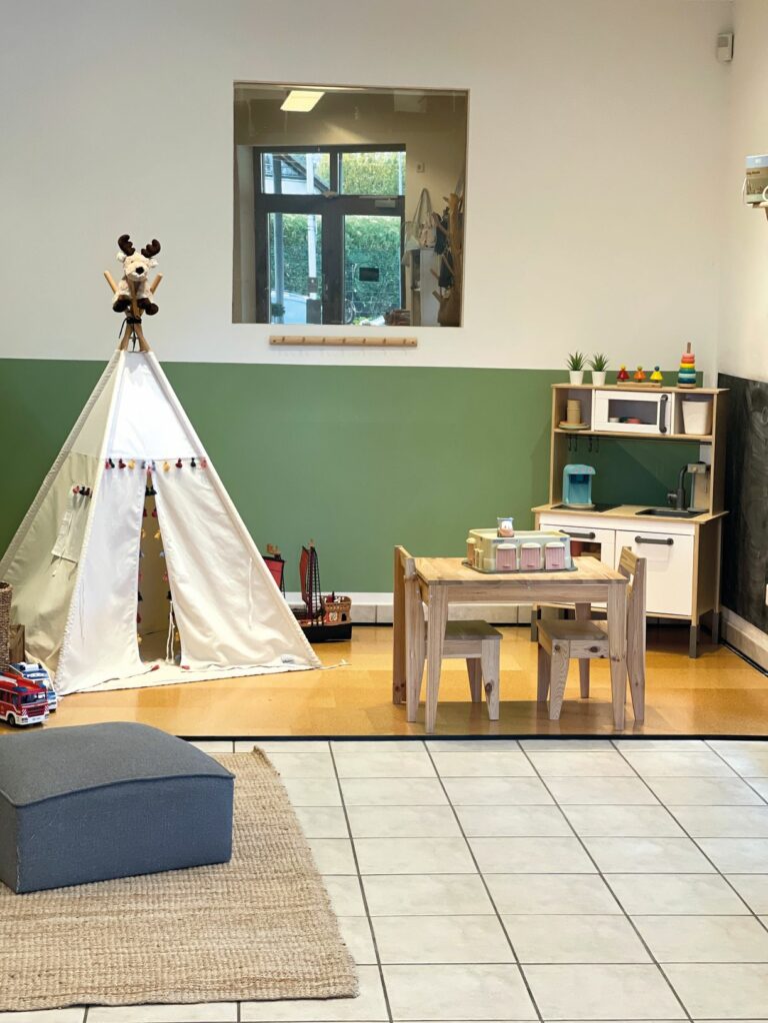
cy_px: 512
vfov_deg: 30.3
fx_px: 1893
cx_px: 384
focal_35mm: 64
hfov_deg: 22.9
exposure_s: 1/100
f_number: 2.2
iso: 250
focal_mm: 7.5
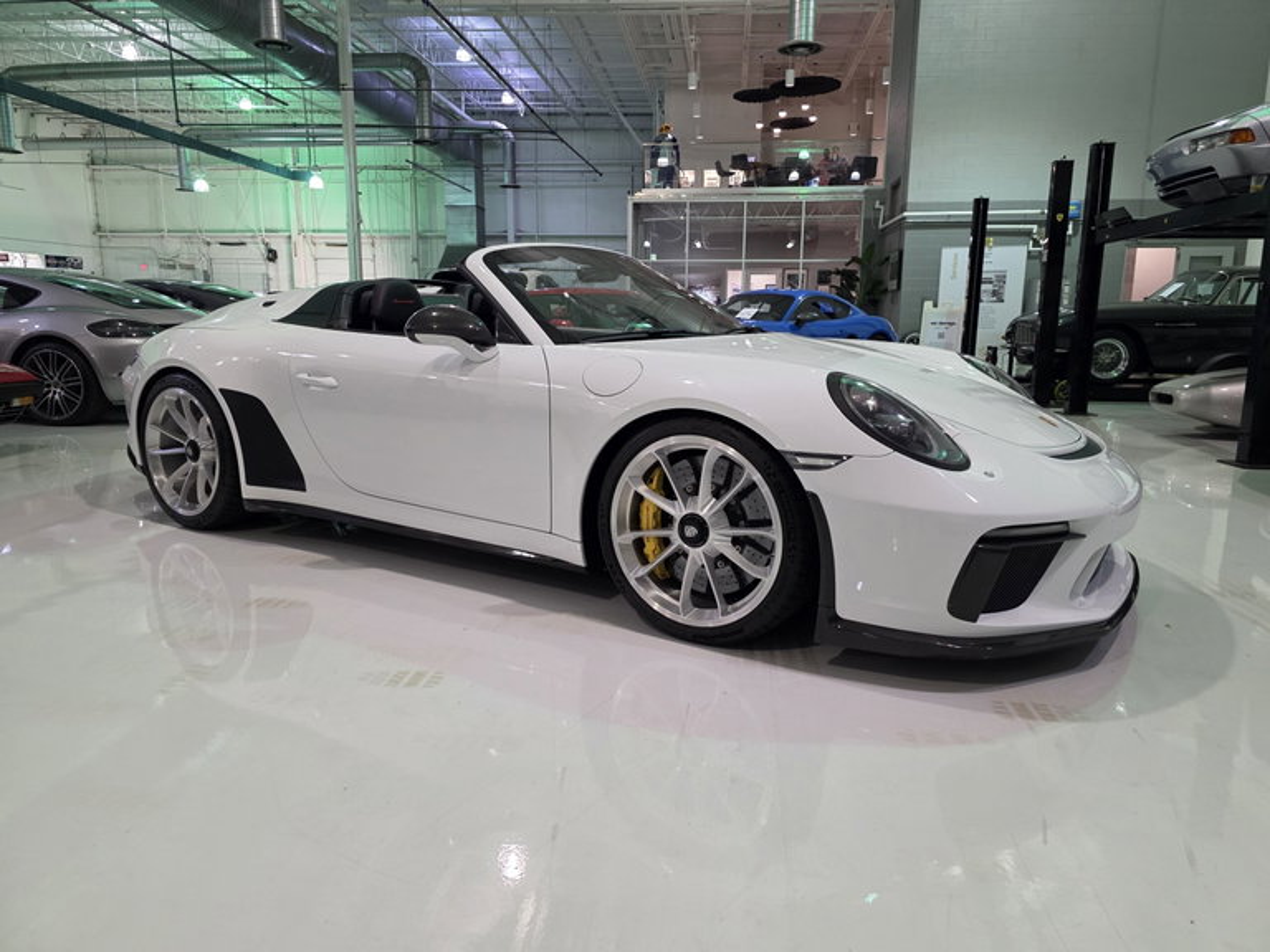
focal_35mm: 23
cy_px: 476
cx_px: 635
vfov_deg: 58.9
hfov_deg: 73.9
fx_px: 844
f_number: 1.7
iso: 500
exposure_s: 1/120
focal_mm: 6.3
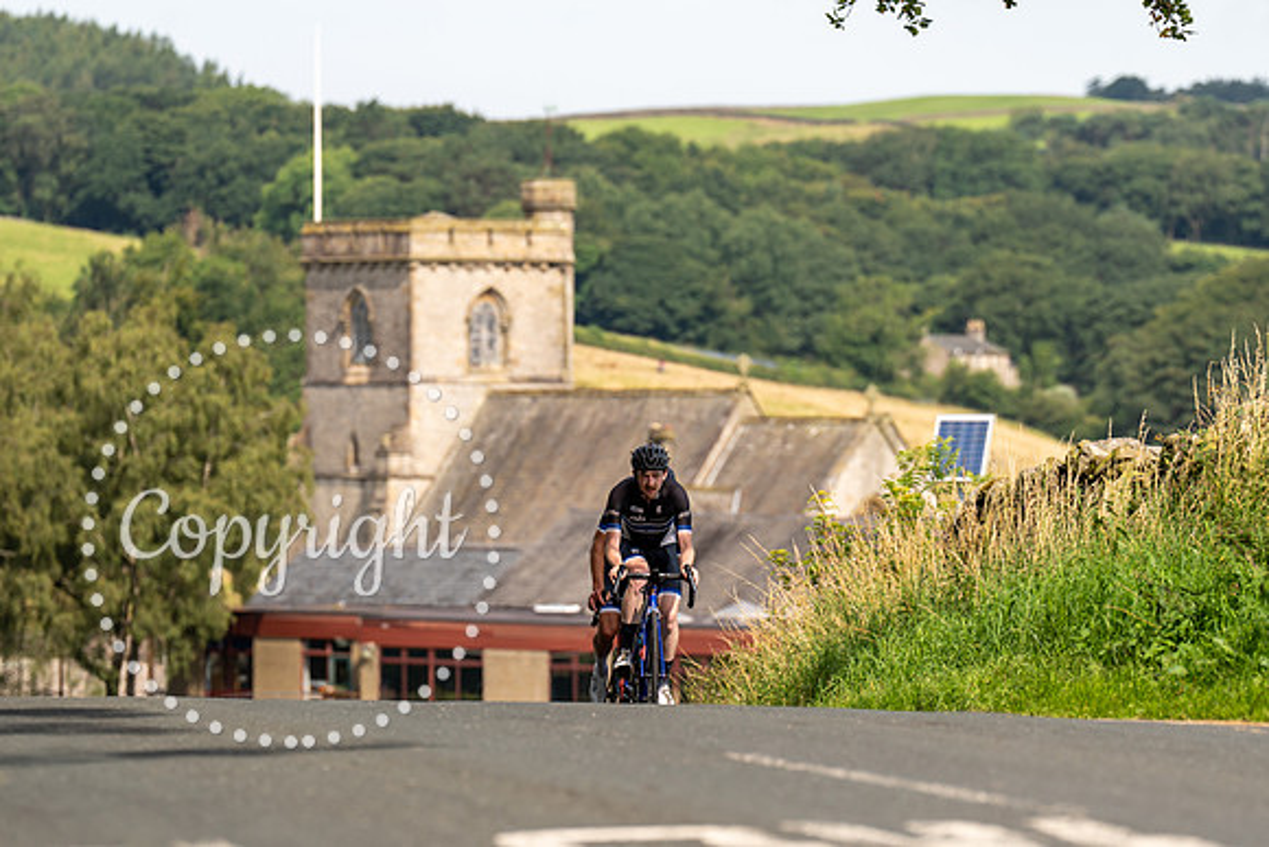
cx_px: 720
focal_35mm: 238
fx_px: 8374
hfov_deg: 8.7
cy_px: 501
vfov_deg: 5.8
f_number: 4
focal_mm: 191
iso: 100
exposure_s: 1/1000
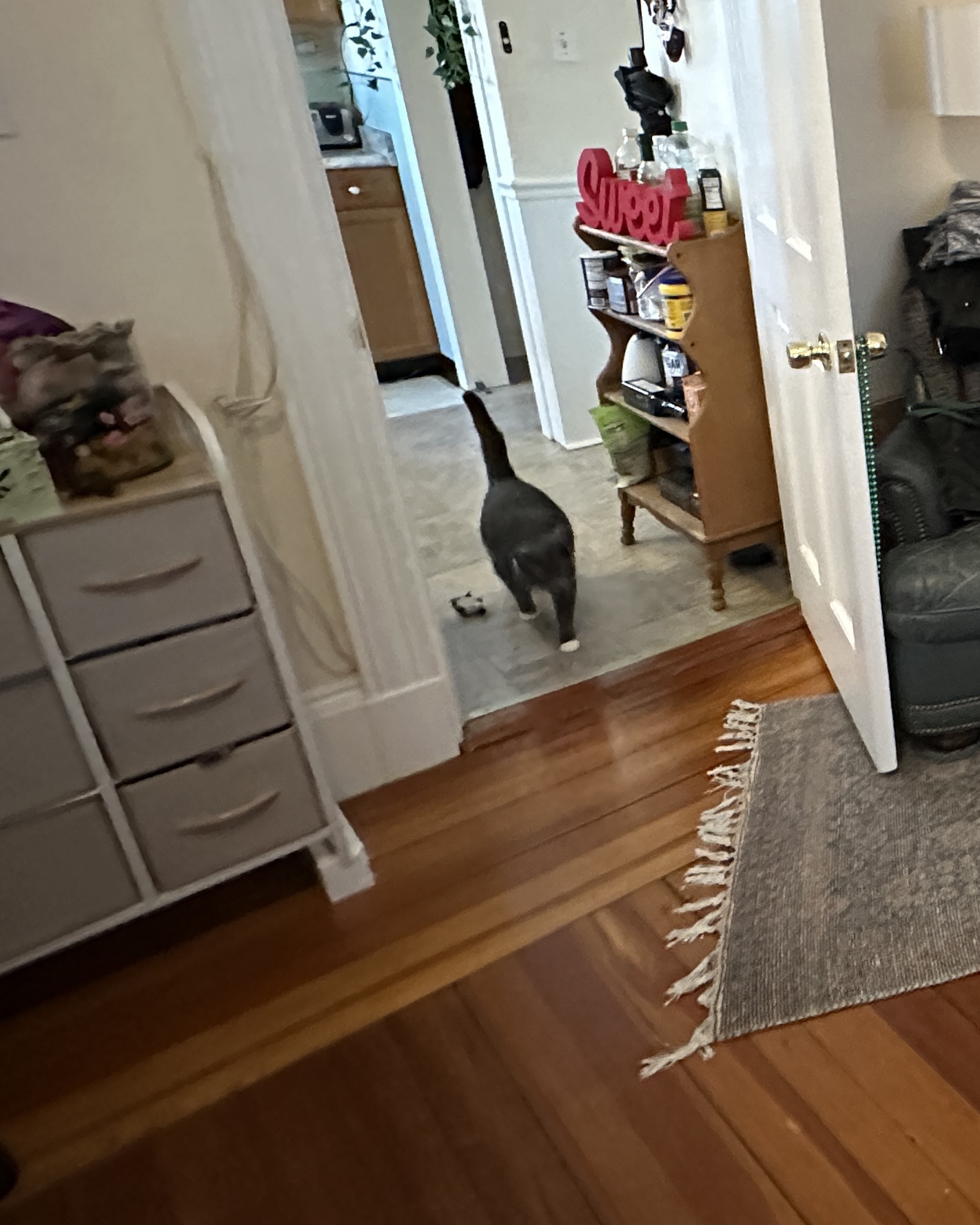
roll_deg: -2.2
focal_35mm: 31
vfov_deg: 56.3
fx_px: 1124
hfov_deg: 34.1
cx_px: 1269
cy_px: 439
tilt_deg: -18.6
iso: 1250
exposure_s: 1/40
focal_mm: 2.22
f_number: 2.2
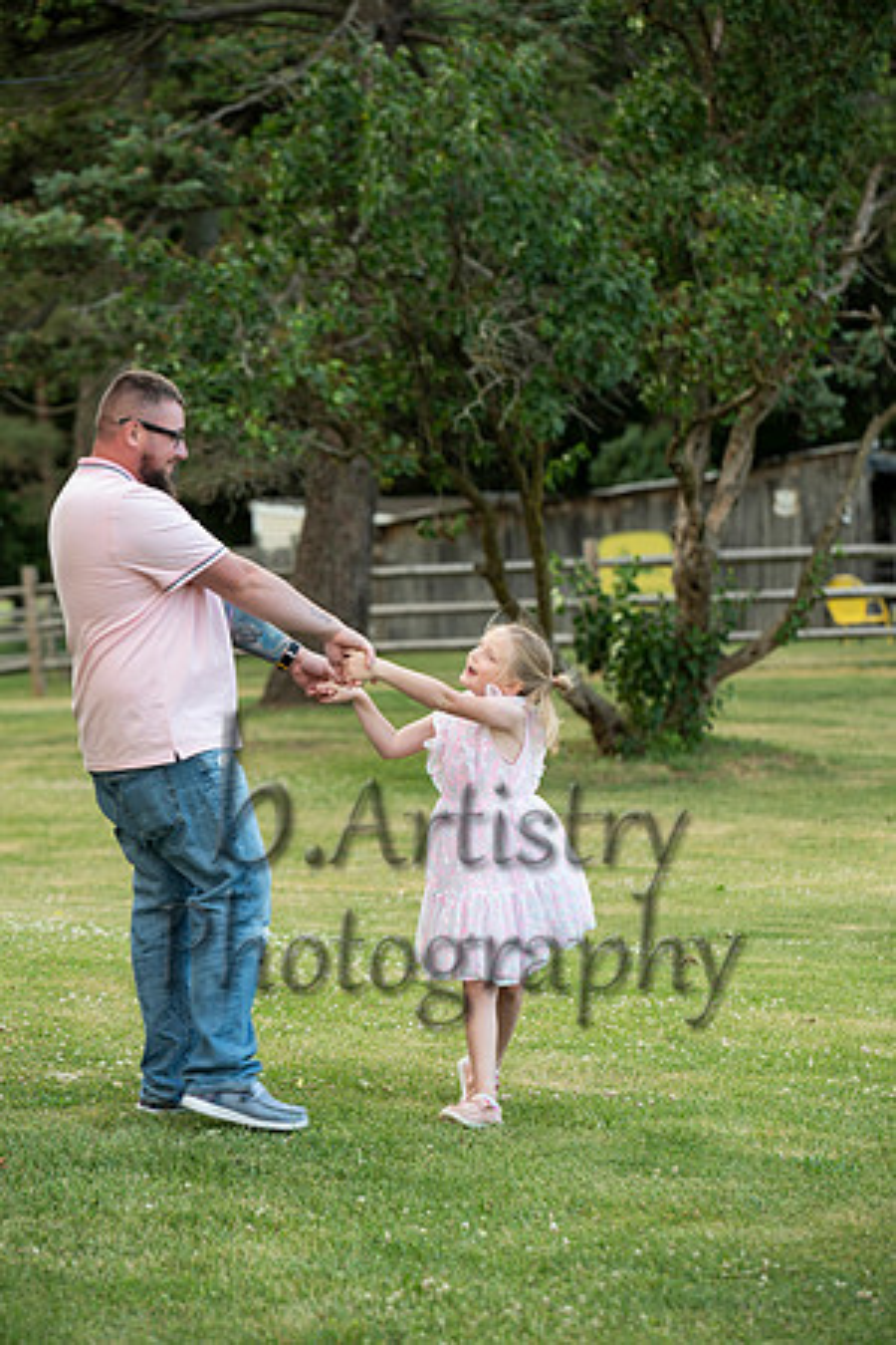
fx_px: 4666
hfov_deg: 11.0
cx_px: 448
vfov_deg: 16.4
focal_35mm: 125
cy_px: 672
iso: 200
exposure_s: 1/125
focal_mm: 125
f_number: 4
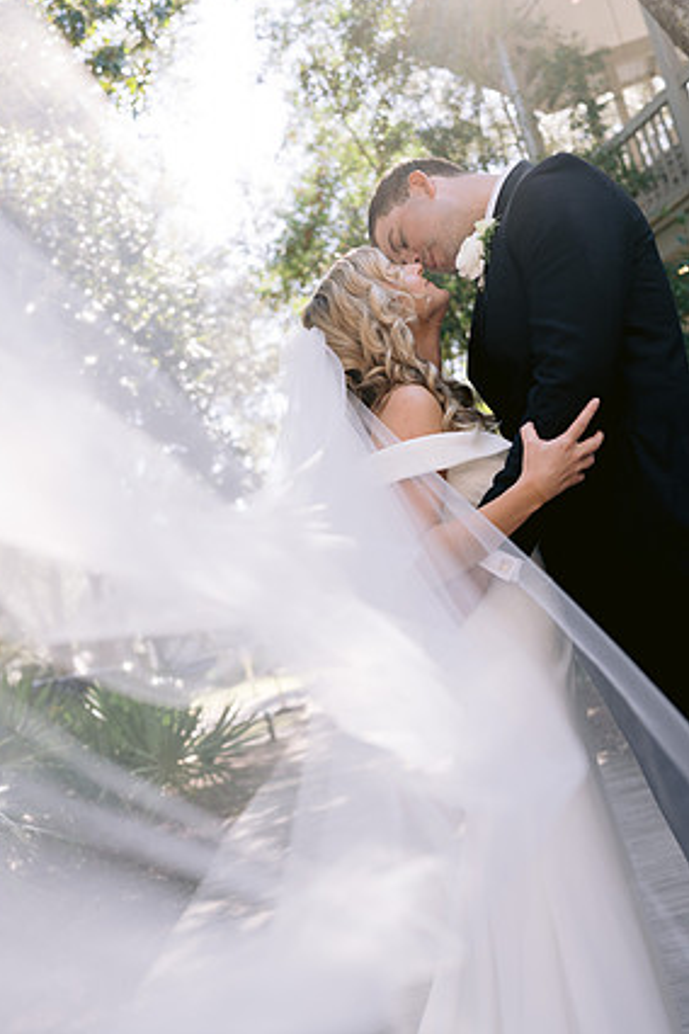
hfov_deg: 35.9
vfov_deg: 51.9
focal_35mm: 37
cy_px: 515
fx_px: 1062
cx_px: 328
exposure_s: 1/500
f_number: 2.8
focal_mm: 35
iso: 200
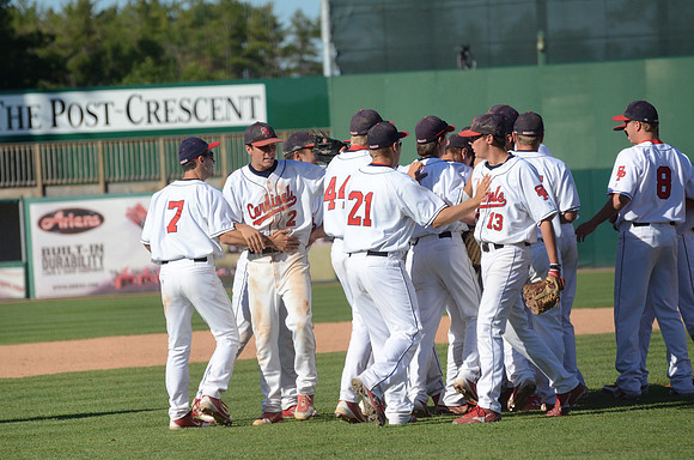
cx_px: 347
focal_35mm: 292
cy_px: 230
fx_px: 5626
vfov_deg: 4.7
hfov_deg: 7.1
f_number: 5.3
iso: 1000
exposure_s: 1/8000
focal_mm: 195
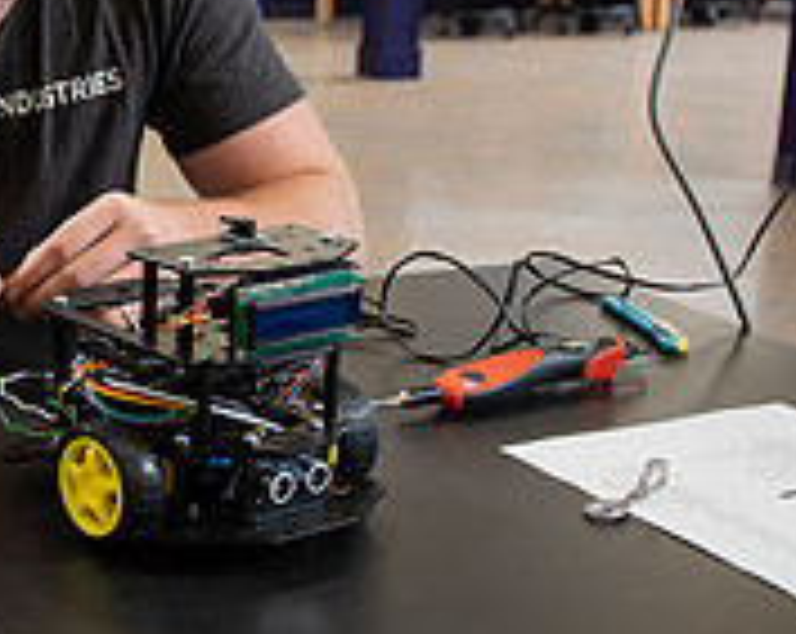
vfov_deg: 20.6
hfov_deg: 22.9
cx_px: -238
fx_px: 1740
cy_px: 259
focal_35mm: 74
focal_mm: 24
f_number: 5
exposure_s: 1/200
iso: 800
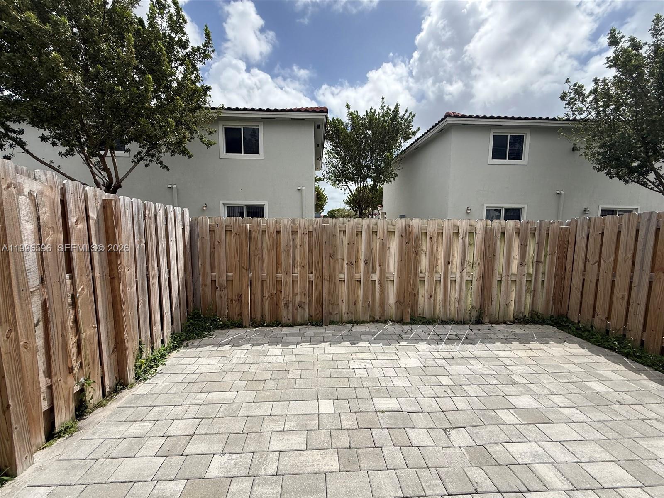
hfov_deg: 102.1
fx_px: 269
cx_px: 332
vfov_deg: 85.7
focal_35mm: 14
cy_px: 249
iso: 50
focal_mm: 2.22
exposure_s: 1/2320
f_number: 2.2
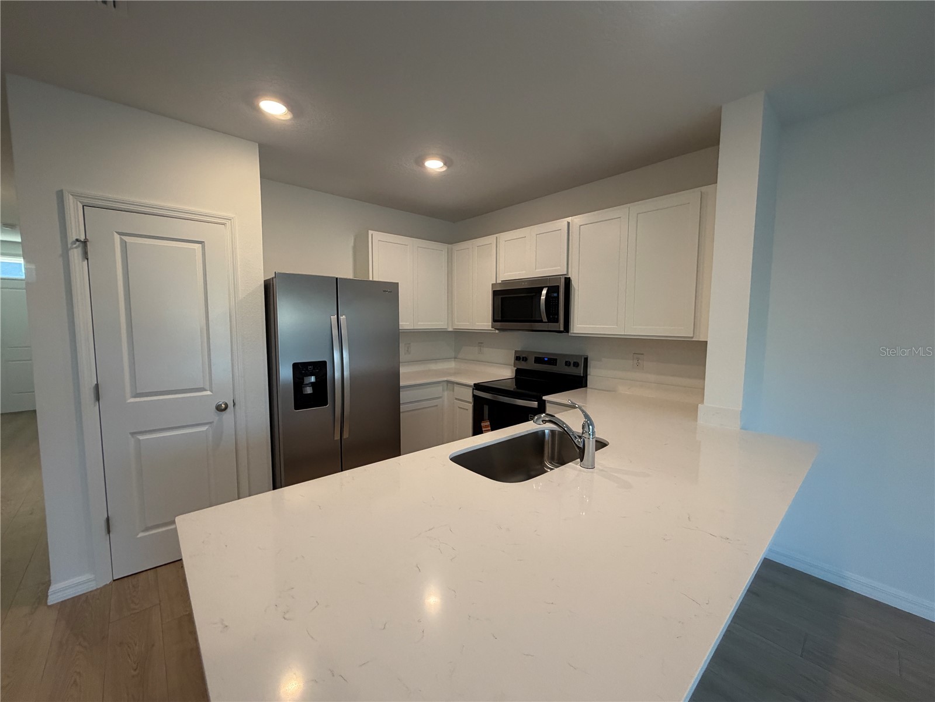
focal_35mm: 14
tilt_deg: -5.7
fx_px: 378
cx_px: 468
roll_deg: -0.1
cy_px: 351
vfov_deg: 85.7
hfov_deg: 102.1
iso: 250
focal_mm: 2.22
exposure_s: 1/120
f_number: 2.2
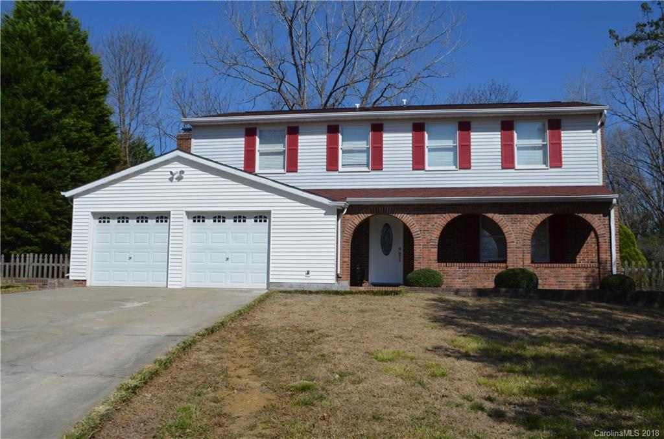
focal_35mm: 33
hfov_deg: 57.3
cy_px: 220
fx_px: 607
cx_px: 332
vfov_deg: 39.8
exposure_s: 1/320
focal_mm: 22
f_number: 9
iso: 100
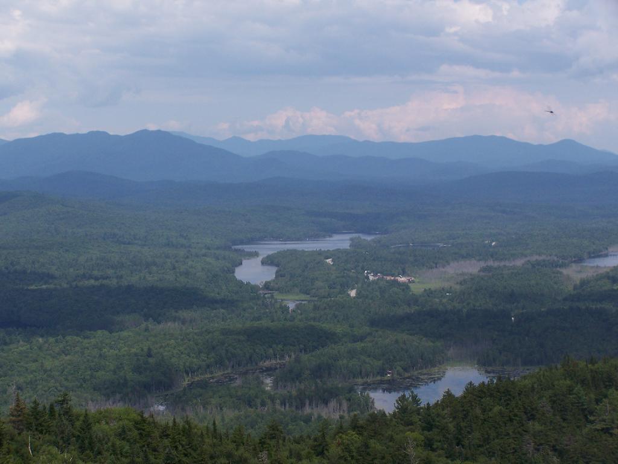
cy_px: 232
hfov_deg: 23.8
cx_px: 309
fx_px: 1464
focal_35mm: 82
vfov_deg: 18.0
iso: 80
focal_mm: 13.7
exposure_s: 1/1000
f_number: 4.5
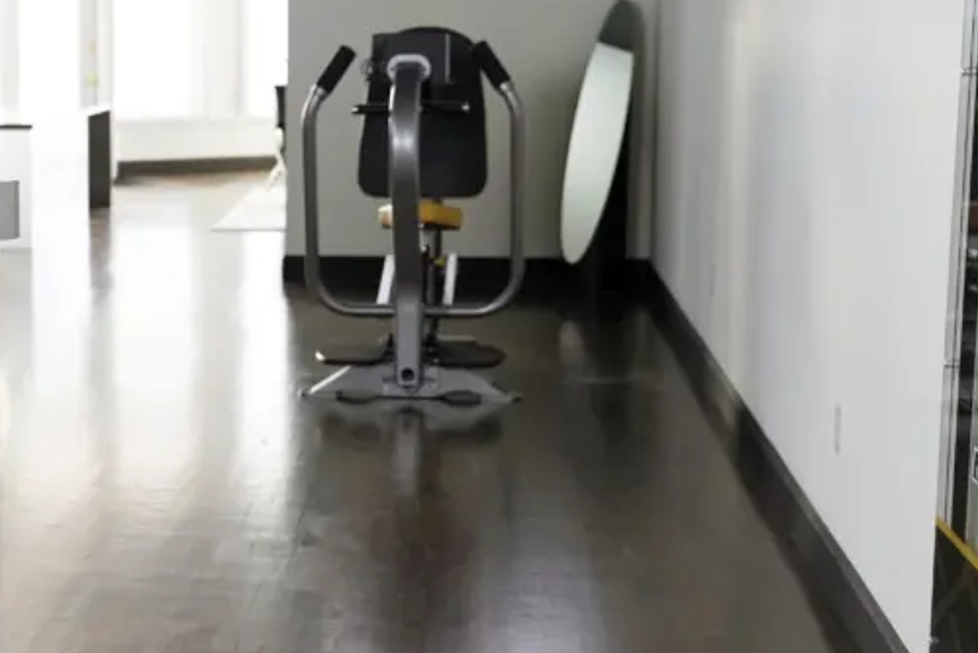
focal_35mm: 78
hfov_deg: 24.7
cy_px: 376
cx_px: -10
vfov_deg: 17.5
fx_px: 2119
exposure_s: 1/320
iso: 3200
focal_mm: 38
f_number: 3.2
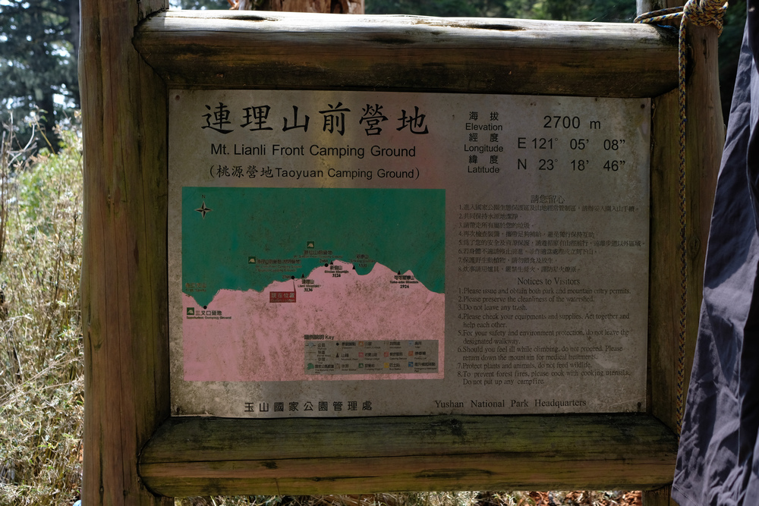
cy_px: 253
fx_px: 738
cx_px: 380
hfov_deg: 54.4
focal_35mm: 35
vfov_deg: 37.9
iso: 400
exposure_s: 1/500
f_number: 4
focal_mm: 23
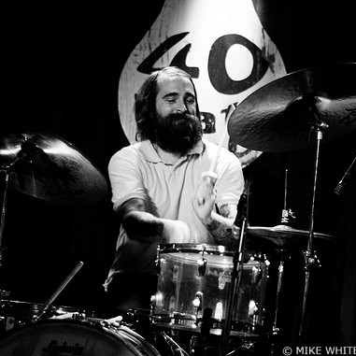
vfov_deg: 17.9
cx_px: 219
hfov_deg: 17.9
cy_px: 179
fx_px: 1129
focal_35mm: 97
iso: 800
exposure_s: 1/100
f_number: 1.8
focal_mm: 50
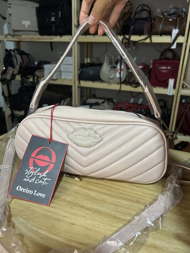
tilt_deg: -20.4
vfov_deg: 67.3
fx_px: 190
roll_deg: -1.6
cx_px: 95
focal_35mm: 26
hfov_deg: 53.1
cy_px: 126
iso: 125
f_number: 1.5
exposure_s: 1/50
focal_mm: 5.7
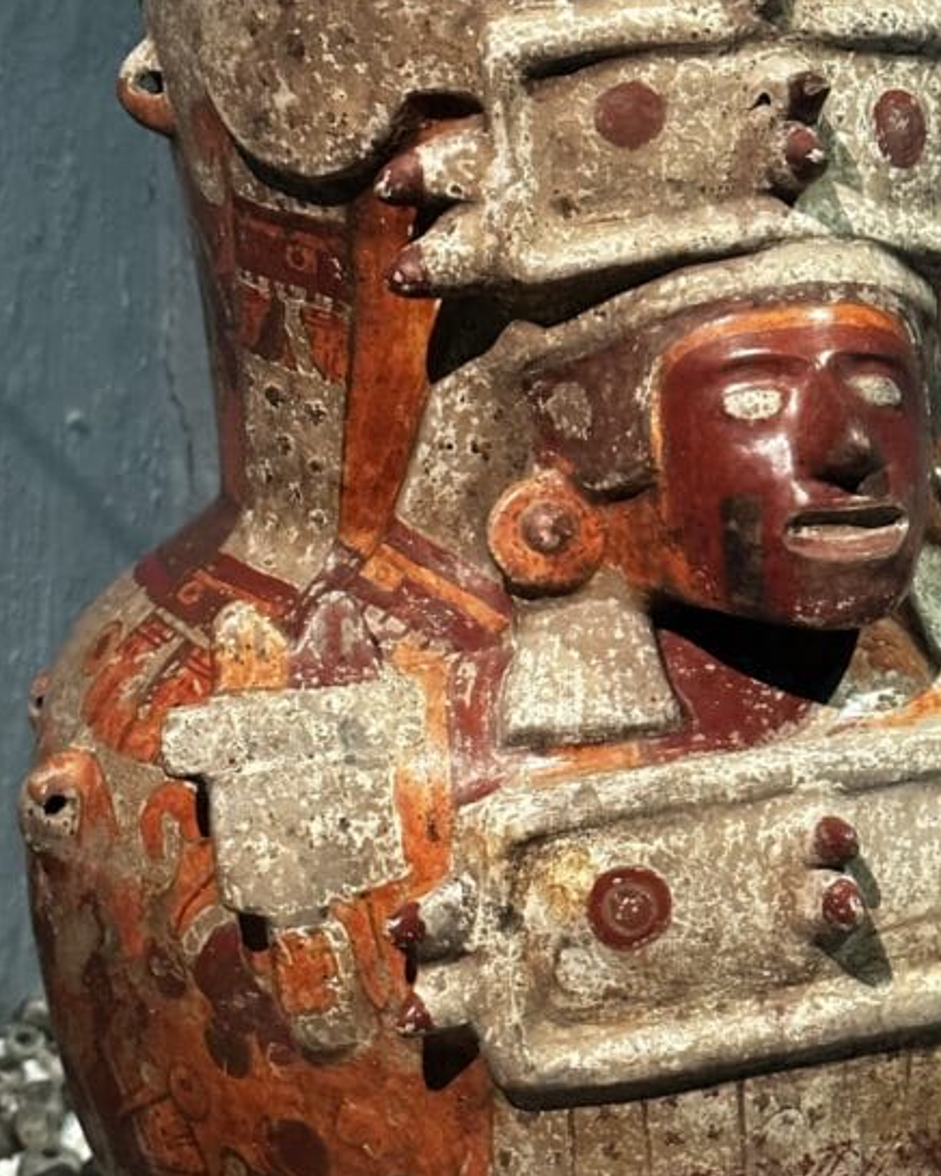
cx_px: 684
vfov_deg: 21.7
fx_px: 3063
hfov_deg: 17.4
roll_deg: +1.0
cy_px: 527
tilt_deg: -12.0
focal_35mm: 88
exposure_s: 1/30
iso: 500
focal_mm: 6.86
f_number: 1.78
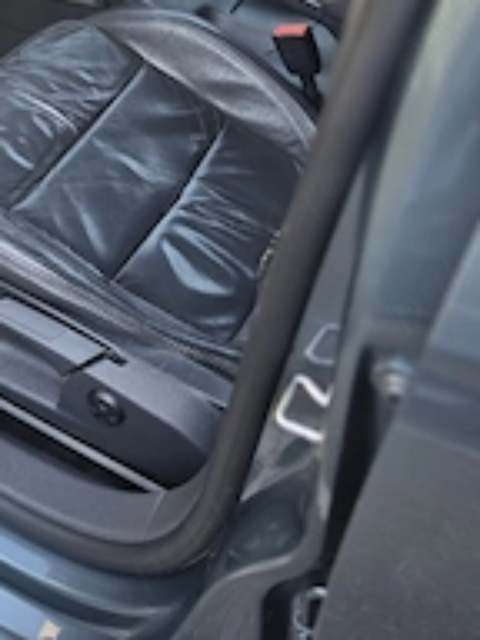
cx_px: 47
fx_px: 887
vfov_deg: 36.4
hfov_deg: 29.0
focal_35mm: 48
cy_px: 27
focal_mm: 6.5
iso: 25
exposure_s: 1/370
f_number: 1.4
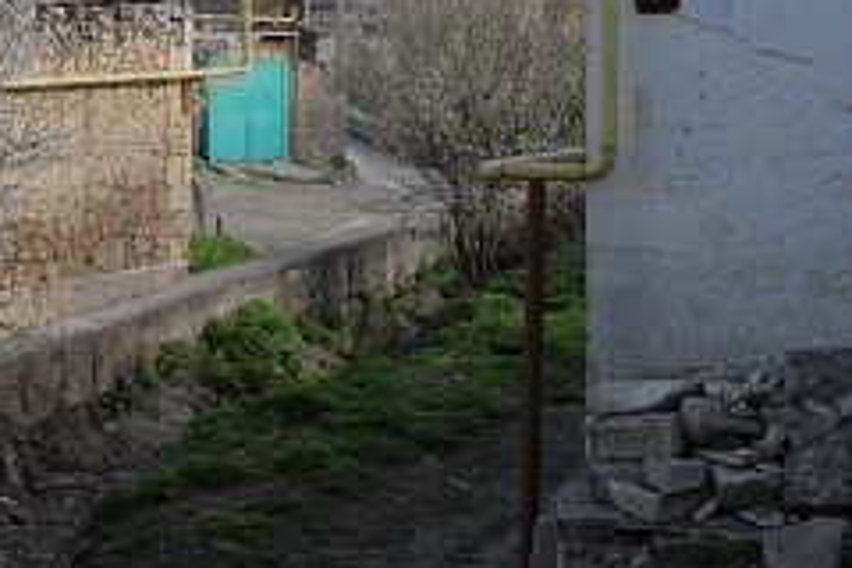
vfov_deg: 15.1
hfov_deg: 22.3
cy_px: 126
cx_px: 146
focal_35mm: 90
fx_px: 2130
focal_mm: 24
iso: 200
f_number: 7.1
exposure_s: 1/320
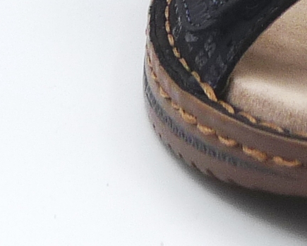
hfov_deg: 10.7
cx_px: 397
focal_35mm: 176
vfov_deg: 8.6
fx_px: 1599
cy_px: -122
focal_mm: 4.8
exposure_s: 1/200
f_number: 4.5
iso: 100
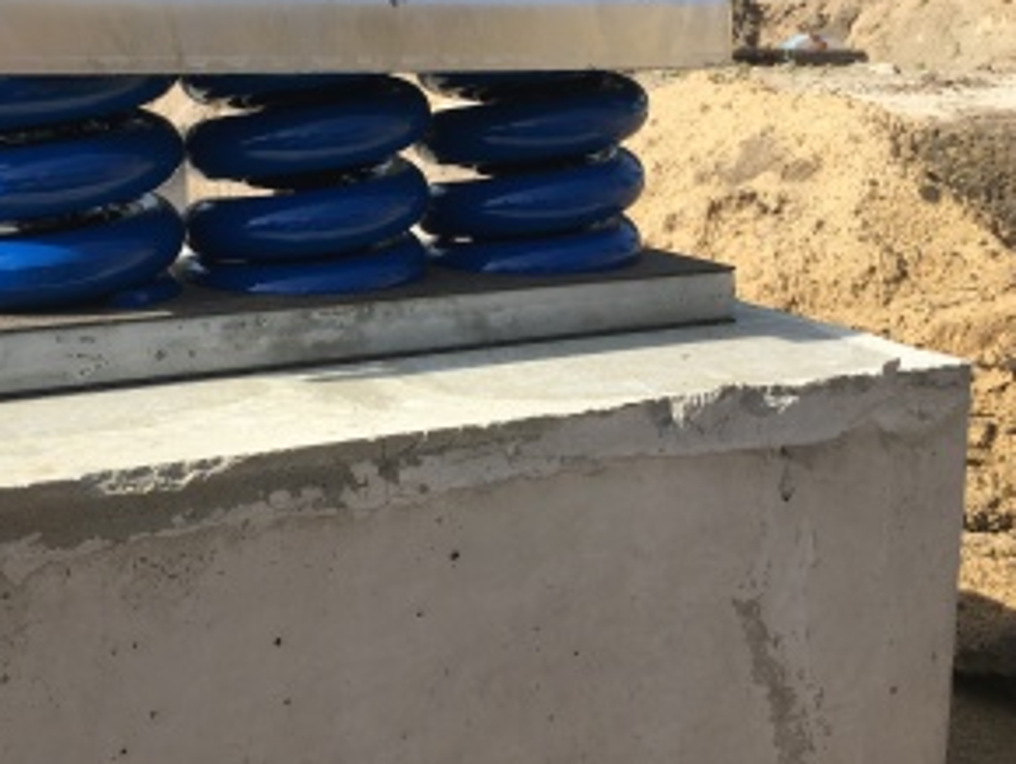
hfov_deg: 46.1
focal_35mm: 40
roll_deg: +0.2
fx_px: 1175
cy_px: 252
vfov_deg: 35.6
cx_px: 350
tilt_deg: -8.8
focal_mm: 4.15
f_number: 2.2
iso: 25
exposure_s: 1/1326
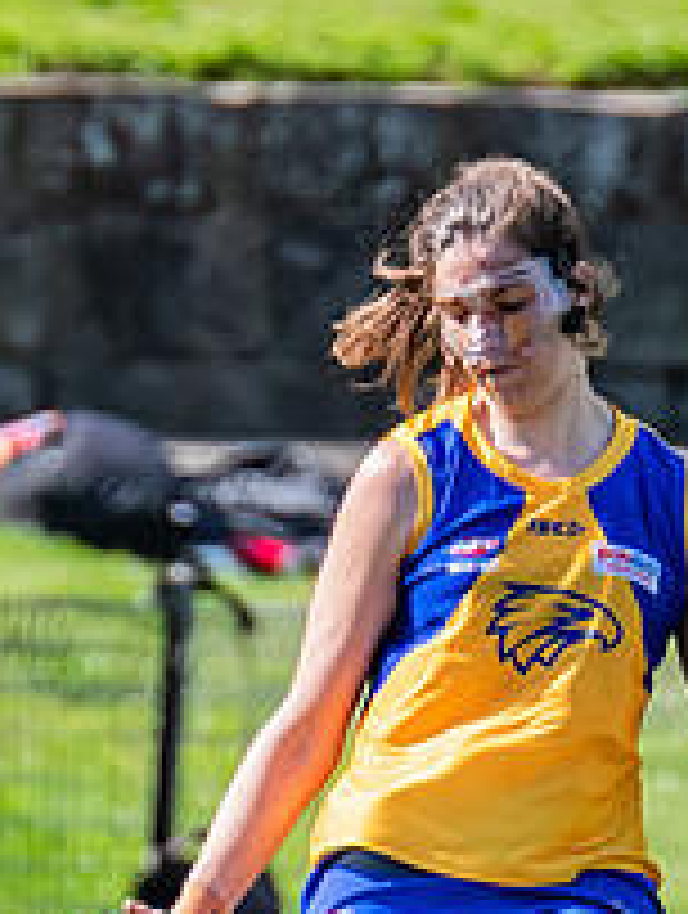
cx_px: 209
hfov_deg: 0.6
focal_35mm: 2420
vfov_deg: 0.8
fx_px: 63930
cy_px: 743
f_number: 6.3
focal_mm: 420
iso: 800
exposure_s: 1/1600
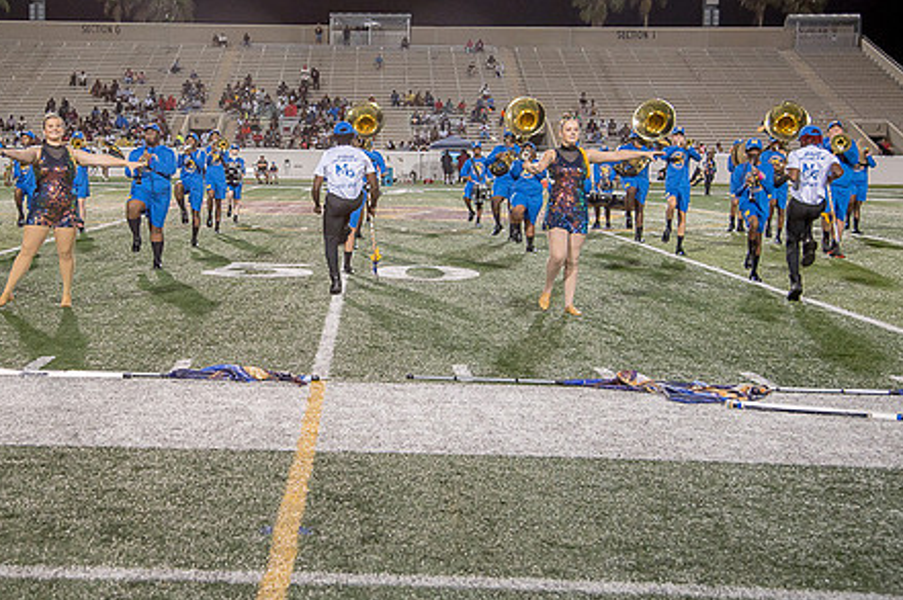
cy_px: 244
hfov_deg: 39.3
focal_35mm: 50
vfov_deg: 26.9
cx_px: 317
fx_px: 1253
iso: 2000
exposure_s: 1/200
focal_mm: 38
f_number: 4
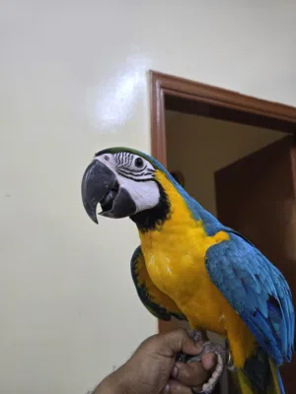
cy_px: 197
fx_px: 262
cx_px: 148
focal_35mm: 23
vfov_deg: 73.9
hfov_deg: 58.9
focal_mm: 6.3
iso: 320
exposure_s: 1/100
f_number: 1.7
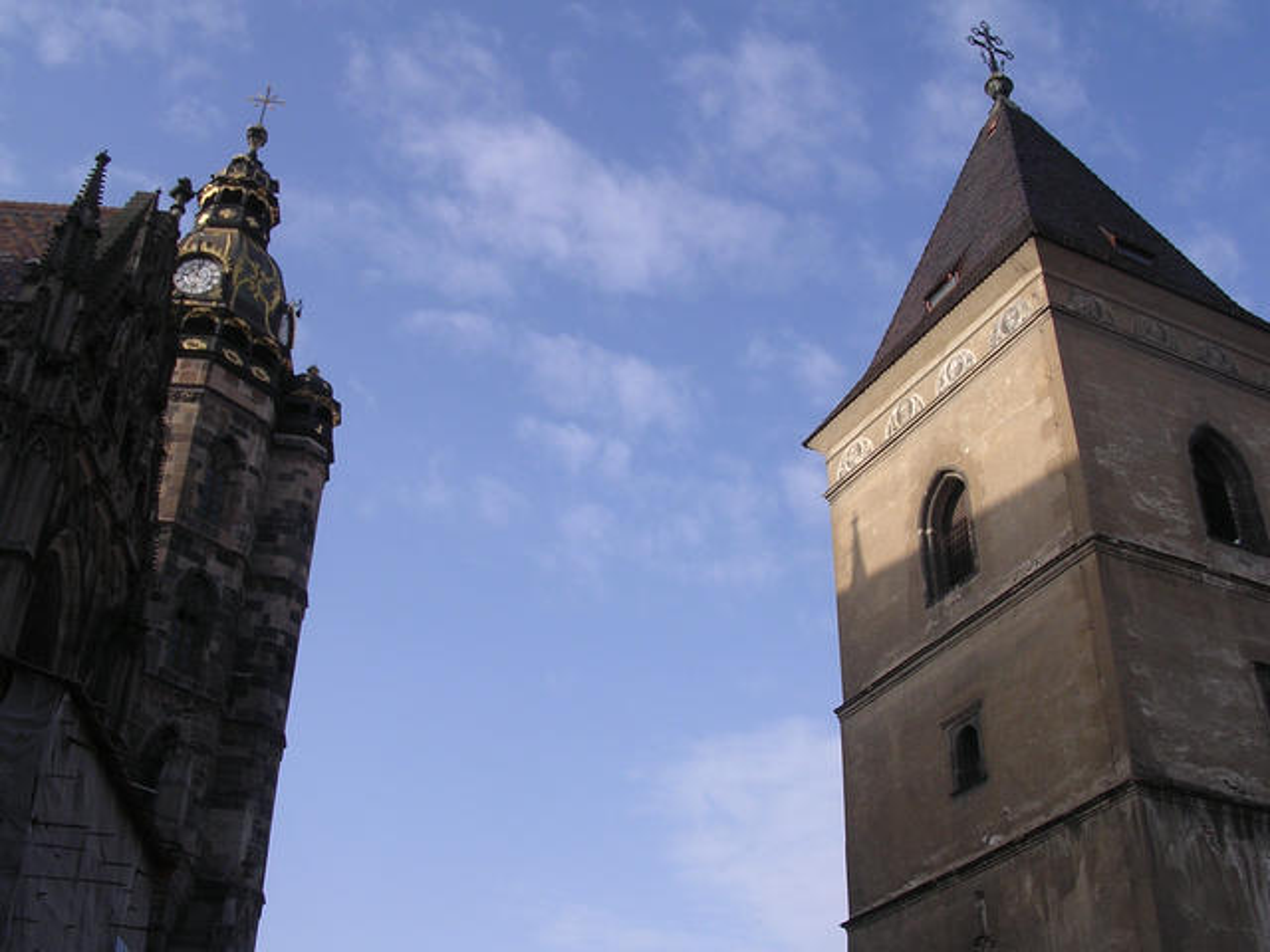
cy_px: 476
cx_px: 635
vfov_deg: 37.7
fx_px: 1394
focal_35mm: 38
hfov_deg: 49.0
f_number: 5.6
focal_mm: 5.8
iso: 100
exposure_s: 1/225
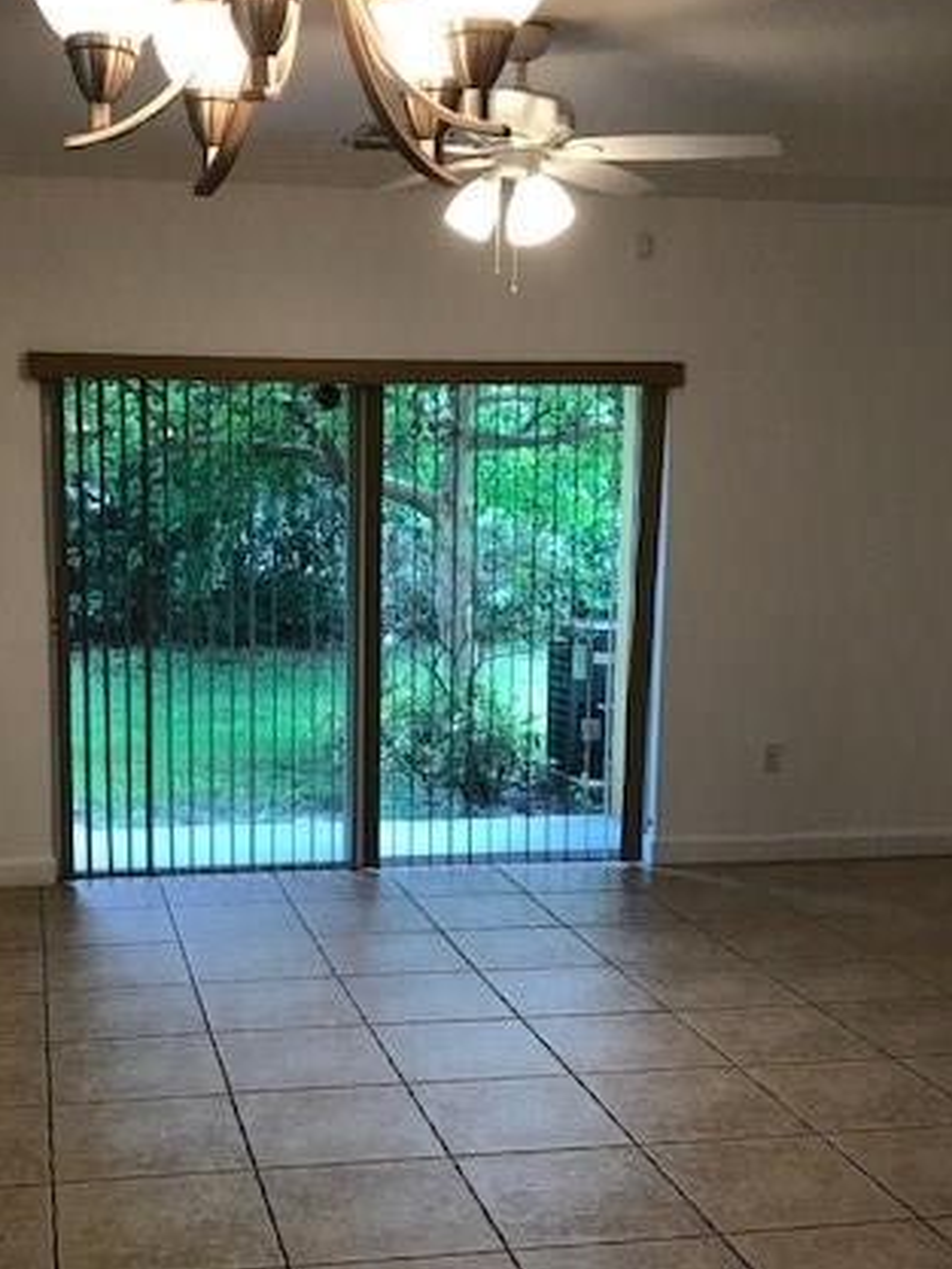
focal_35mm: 43
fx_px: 1576
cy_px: 736
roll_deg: -0.9
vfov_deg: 43.7
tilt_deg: -8.3
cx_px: 283
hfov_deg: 33.2
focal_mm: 3.99
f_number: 1.8
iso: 25
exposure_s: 1/30
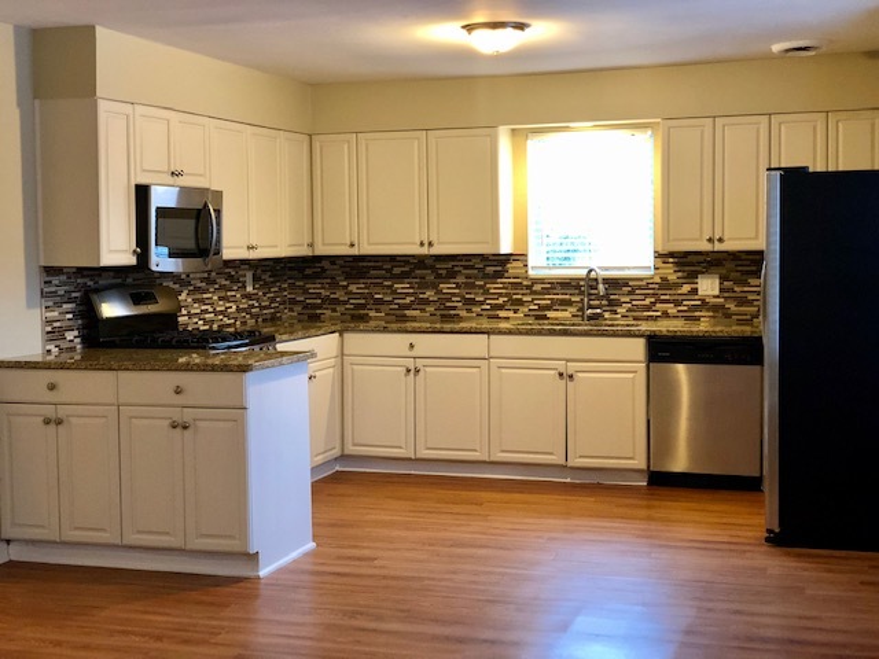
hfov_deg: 36.8
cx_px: 440
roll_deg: +1.7
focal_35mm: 52
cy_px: 330
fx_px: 1320
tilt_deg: -4.5
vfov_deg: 28.0
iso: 160
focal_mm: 6
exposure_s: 1/20
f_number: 2.4
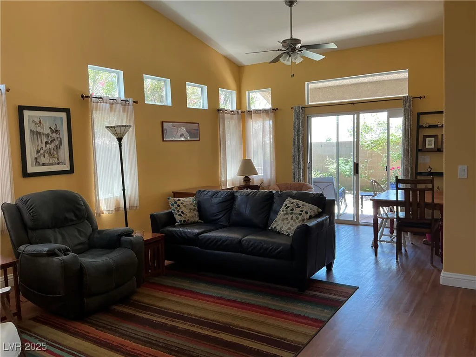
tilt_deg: -1.6
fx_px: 385
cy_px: 178
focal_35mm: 28
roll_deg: +2.1
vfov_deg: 49.7
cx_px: 238
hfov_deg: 63.4
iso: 64
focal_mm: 3
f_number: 1.8
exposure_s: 1/120
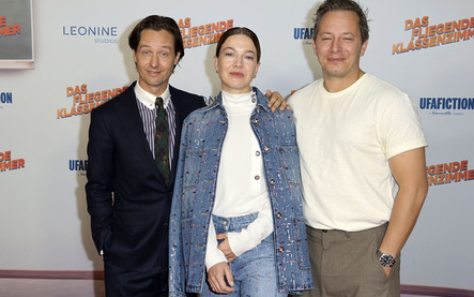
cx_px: 239
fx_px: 749
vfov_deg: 22.4
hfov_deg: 35.1
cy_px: 150
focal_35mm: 58
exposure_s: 1/250
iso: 640
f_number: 5.6
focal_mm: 56
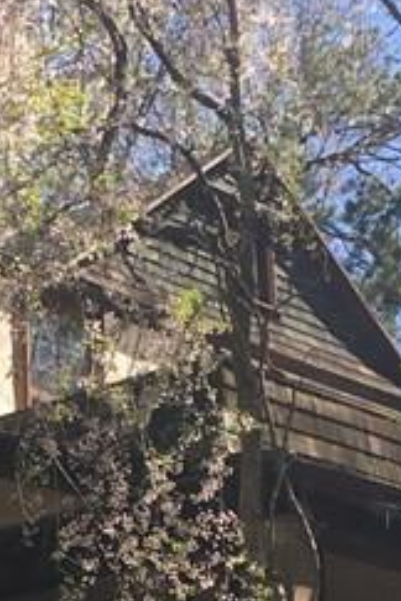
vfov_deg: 15.7
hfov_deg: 10.7
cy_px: 648
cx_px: -40
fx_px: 2122
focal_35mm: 127
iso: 25
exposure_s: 1/578
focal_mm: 4.15
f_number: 2.2
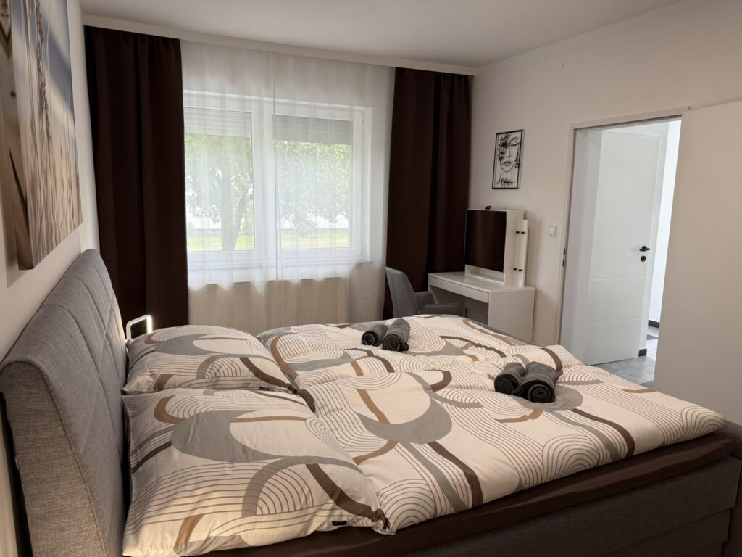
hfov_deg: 71.6
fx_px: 514
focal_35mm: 24
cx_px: 371
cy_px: 278
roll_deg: -0.5
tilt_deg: -8.9
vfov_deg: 56.8
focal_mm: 6.76
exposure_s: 1/117
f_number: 1.78
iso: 200
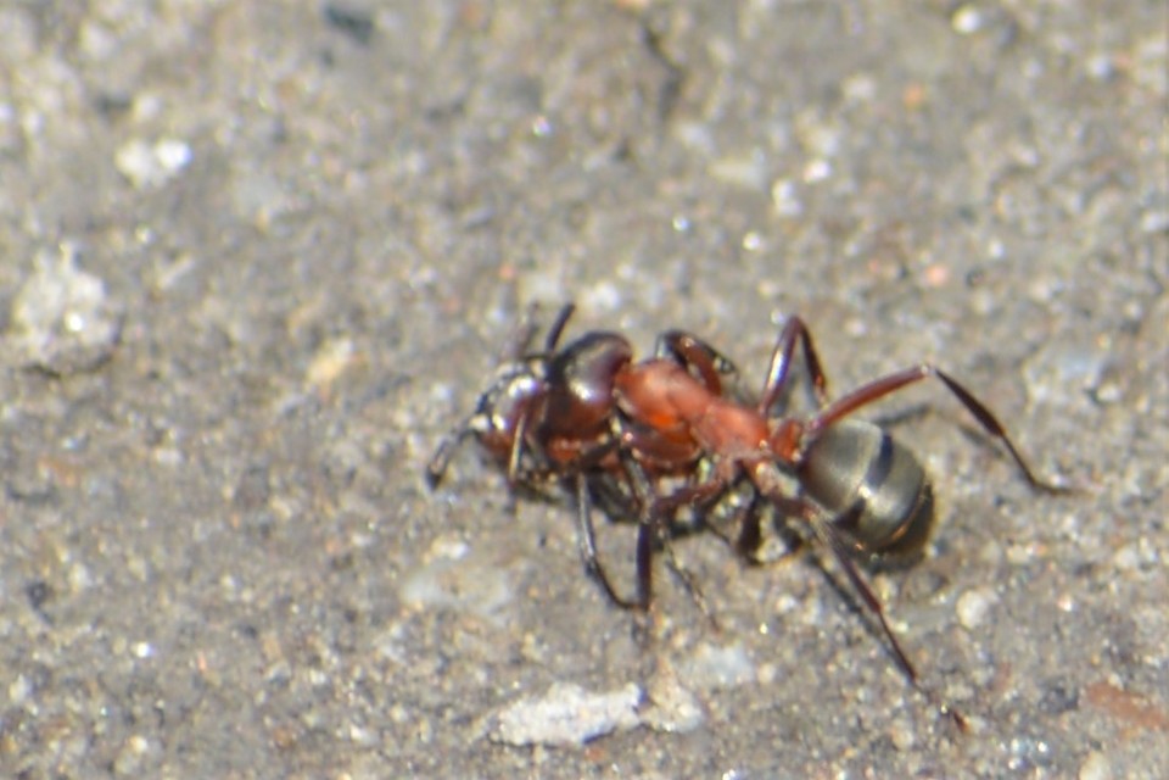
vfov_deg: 3.1
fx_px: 14611
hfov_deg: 4.6
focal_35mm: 450
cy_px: 390
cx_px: 584
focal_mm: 300
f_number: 8
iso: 100
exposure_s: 1/160
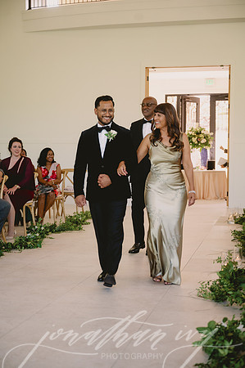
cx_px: 122
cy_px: 184
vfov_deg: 34.5
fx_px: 593
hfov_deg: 23.3
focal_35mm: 58
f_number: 2.8
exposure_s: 1/640
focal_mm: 58
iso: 1250
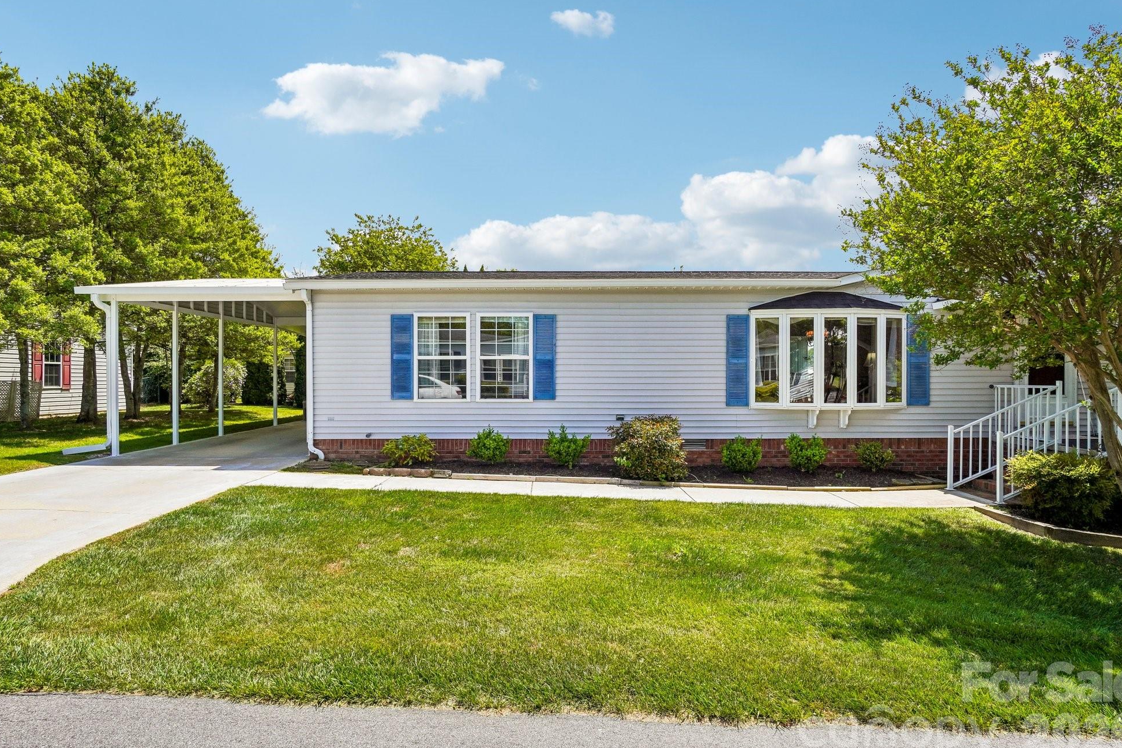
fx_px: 640
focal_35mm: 21
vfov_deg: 60.6
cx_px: 556
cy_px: 381
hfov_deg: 82.5
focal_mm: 13
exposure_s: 1/400
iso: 100
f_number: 8
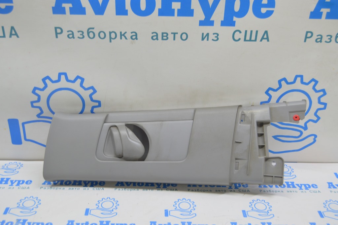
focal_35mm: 42
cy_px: 112
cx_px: 169
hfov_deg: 46.4
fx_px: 394
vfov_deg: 31.8
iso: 400
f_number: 5.6
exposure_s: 1/20
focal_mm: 28
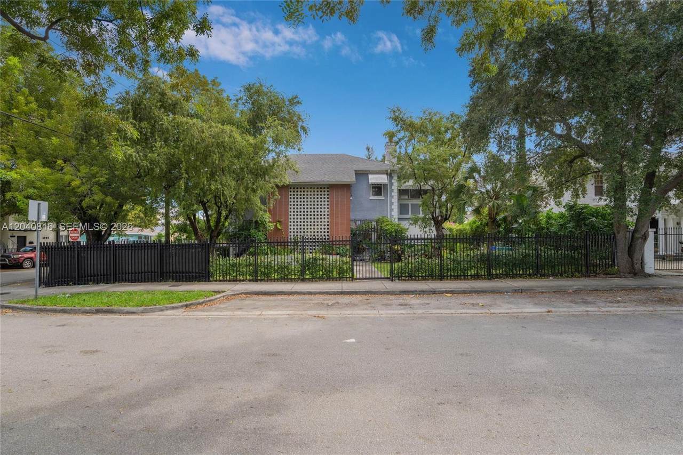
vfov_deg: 73.7
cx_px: 342
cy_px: 228
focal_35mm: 16
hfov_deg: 96.7
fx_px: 303
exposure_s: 1/160
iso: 100
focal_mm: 16
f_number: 8
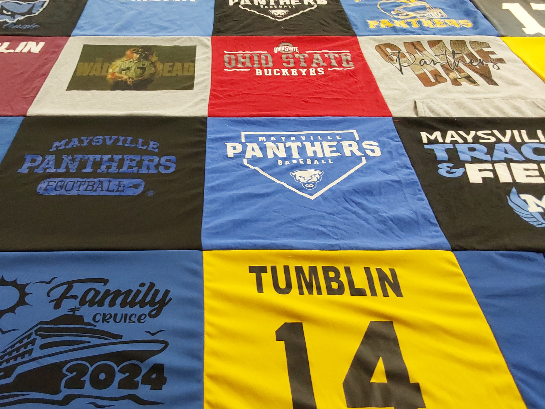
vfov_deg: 41.7
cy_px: 171
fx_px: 535
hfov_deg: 53.5
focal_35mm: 34
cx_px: 215
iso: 200
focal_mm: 2.91
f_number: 1.9
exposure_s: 1/60
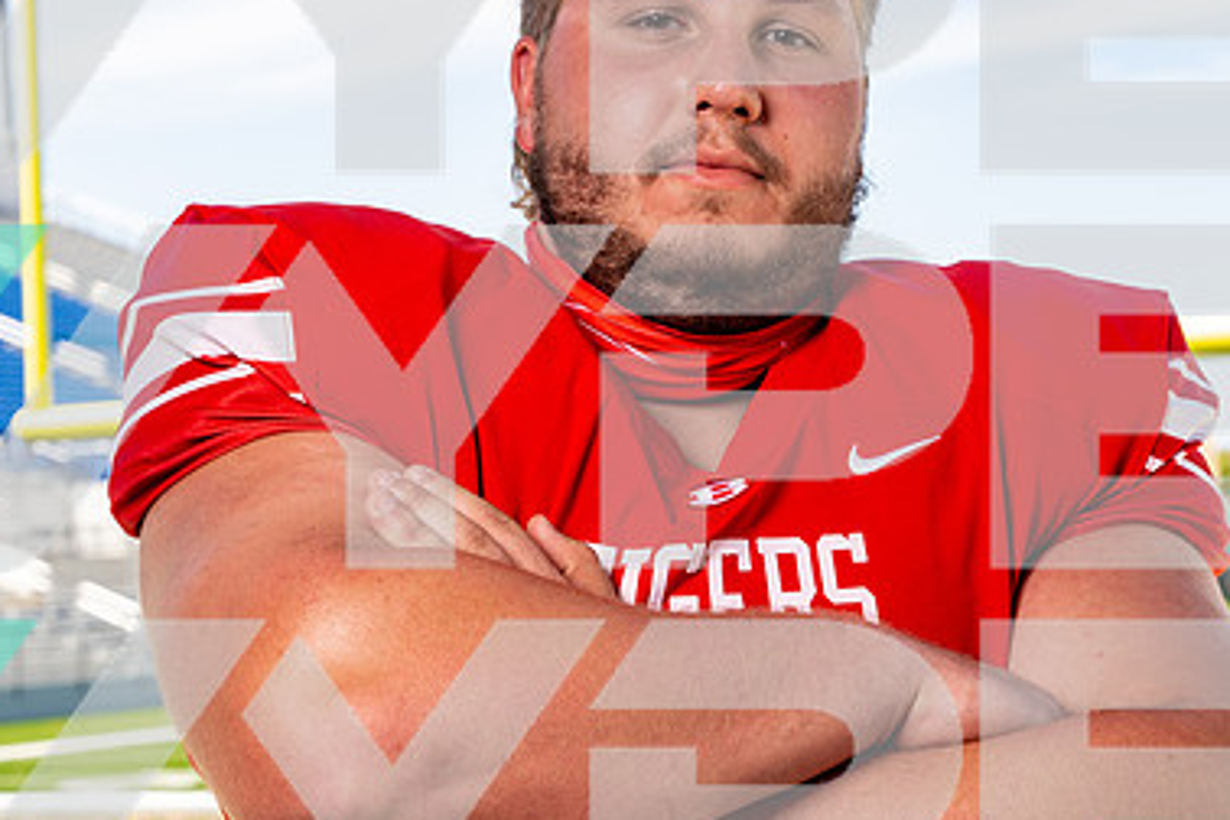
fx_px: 3143
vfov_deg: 14.9
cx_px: 537
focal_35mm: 92
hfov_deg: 22.1
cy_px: 399
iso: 100
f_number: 8
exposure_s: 1/125
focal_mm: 60
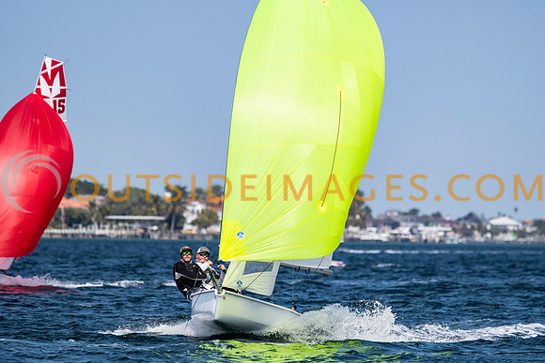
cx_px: 296
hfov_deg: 4.2
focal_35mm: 496
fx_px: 7504
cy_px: 197
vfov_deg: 2.8
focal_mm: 300
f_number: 5
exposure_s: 1/5000
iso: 400
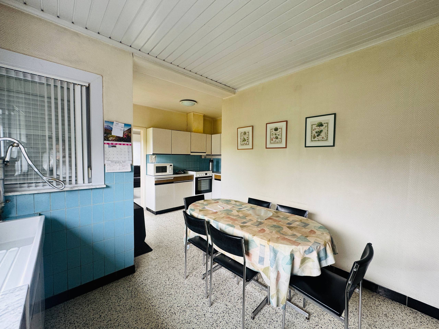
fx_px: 178
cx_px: 220
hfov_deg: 102.1
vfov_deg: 85.7
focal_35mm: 14
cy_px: 164
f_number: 2.2
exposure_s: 1/99
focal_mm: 2.22
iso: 100
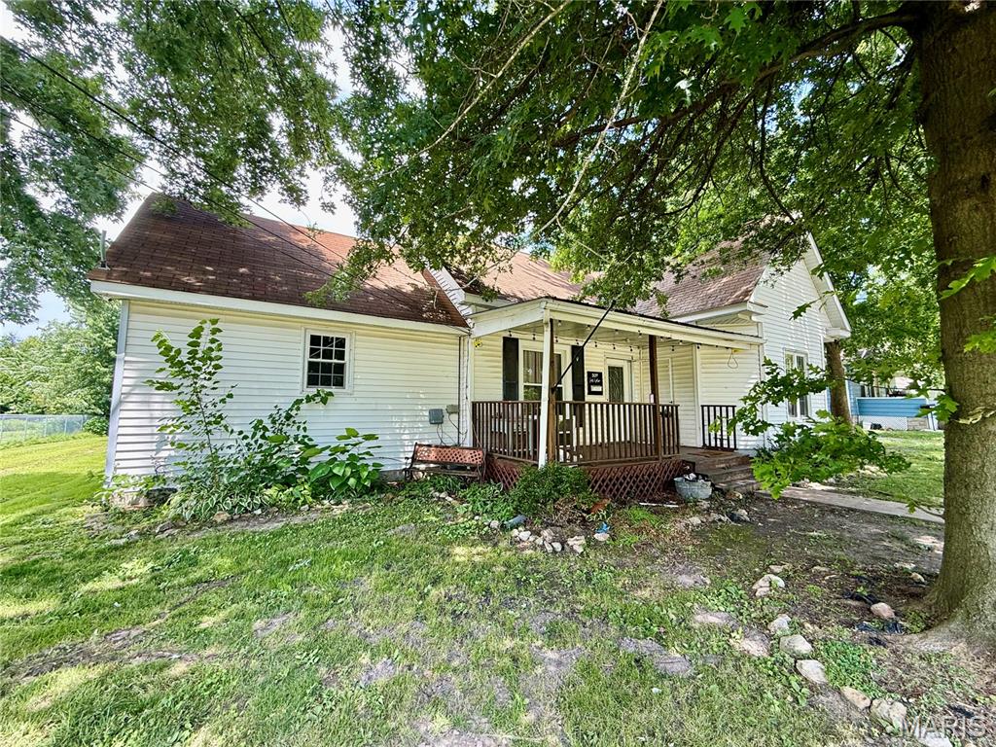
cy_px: 374
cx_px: 498
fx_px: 403
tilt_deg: +3.3
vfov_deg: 85.7
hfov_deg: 102.1
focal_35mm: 14
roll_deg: -0.3
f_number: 2.2
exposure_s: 1/154
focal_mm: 2.22
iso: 50
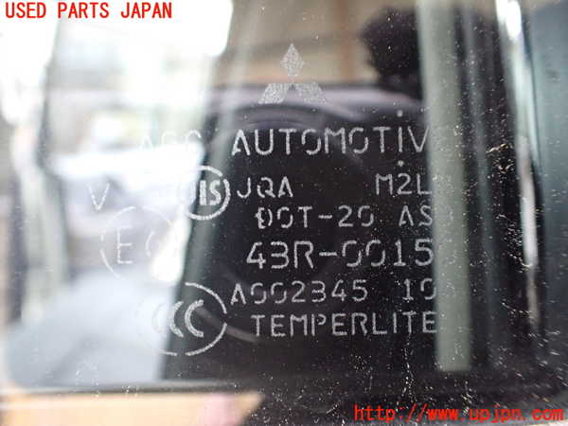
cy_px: 213
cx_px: 284
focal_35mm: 30
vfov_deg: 46.8
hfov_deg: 60.0
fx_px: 492
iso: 800
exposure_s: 1/40
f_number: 2.3
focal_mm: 5.4
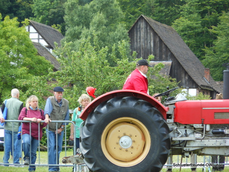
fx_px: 1297
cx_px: 114
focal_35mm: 196
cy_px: 86
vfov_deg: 7.6
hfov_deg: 10.1
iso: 80
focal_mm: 35
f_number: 5.6
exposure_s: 1/125
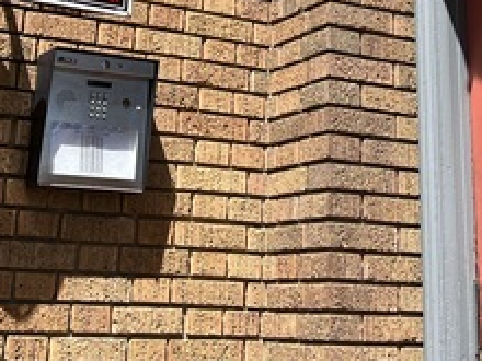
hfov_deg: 24.7
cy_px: -81
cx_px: 260
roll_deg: -1.6
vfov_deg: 17.7
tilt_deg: +20.2
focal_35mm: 79
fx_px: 1100
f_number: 1.5
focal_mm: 5.7
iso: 50
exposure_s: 1/2353
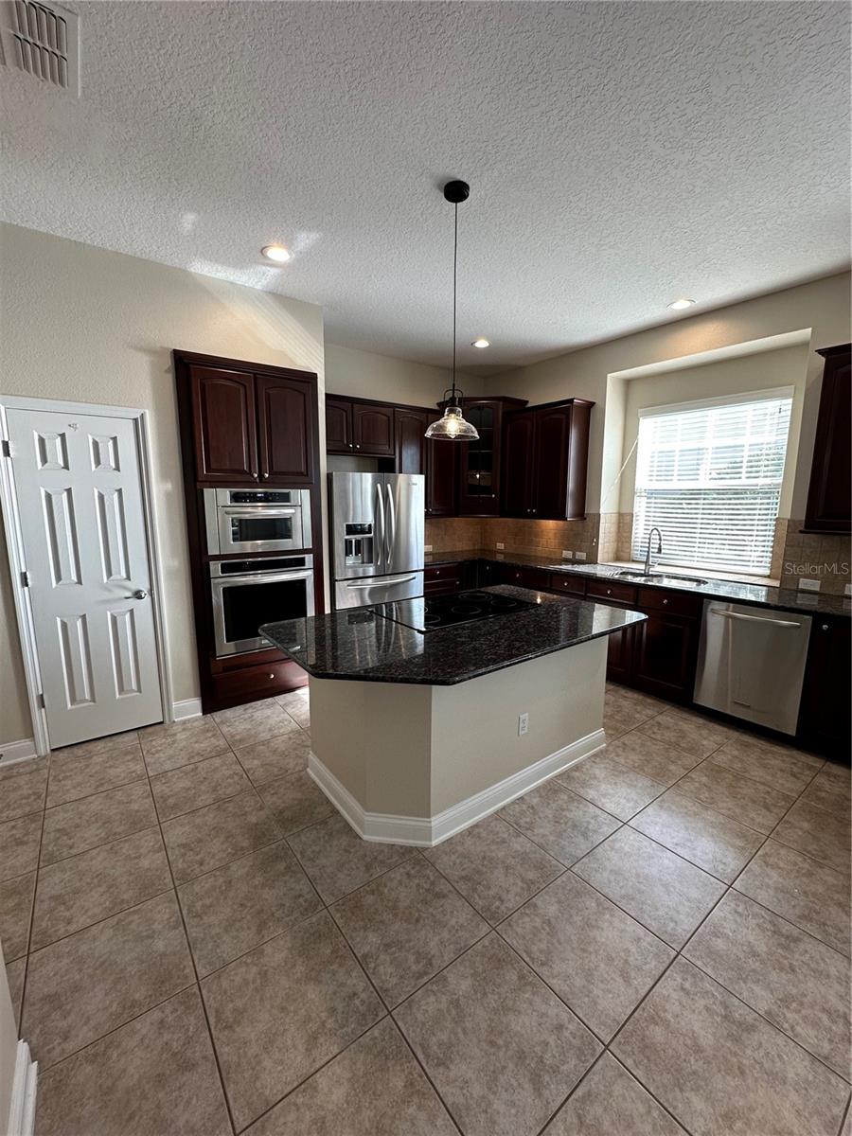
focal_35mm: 14
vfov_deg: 102.1
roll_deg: +0.0
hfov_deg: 85.7
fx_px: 459
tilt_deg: -8.1
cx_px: 426
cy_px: 568
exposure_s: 1/120
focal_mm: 2.22
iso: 160
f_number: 2.2
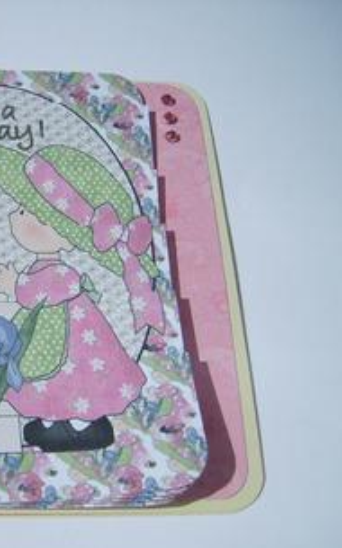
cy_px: 301
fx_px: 820
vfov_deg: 36.9
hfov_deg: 22.4
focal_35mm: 55
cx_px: -20
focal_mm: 5.8
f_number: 7.1
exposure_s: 1/750
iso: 50
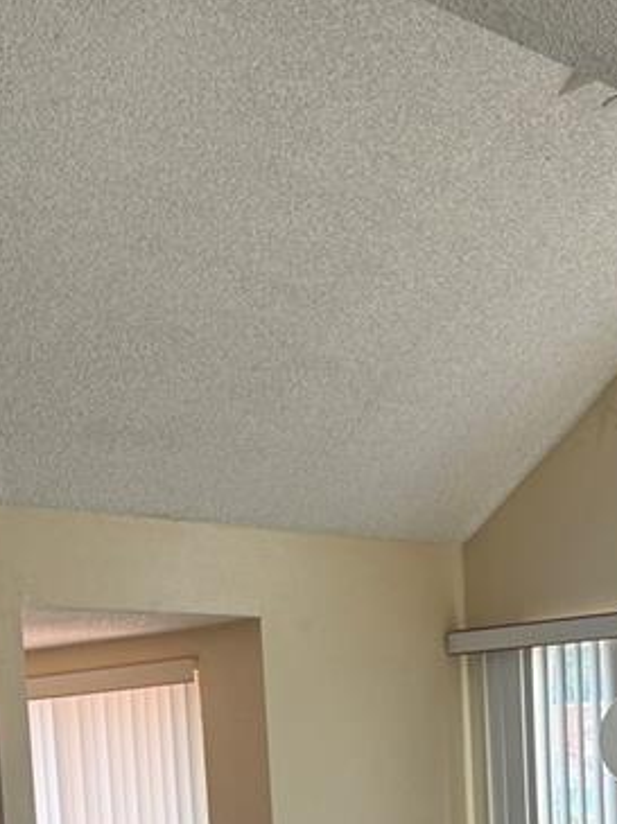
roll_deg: +2.4
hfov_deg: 18.5
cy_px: 1011
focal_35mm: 79
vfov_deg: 22.6
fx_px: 1881
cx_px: 438
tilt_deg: -5.7
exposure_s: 1/243
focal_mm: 6.76
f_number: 1.78
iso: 125
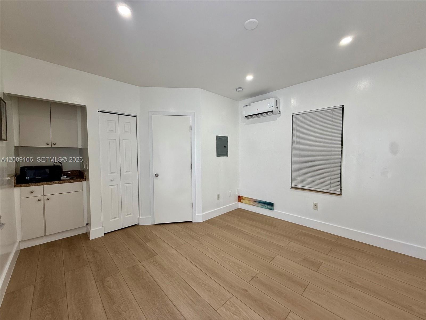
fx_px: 172
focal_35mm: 14
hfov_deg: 102.1
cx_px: 213
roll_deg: +0.1
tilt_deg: -2.1
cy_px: 160
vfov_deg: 85.7
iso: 64
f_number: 2.2
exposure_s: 1/120
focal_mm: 2.22
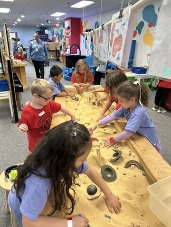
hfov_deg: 53.1
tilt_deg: -20.0
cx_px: 86
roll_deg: -1.5
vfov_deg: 67.3
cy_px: 114
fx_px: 171
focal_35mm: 26
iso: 320
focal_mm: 5.7
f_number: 1.5
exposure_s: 1/60
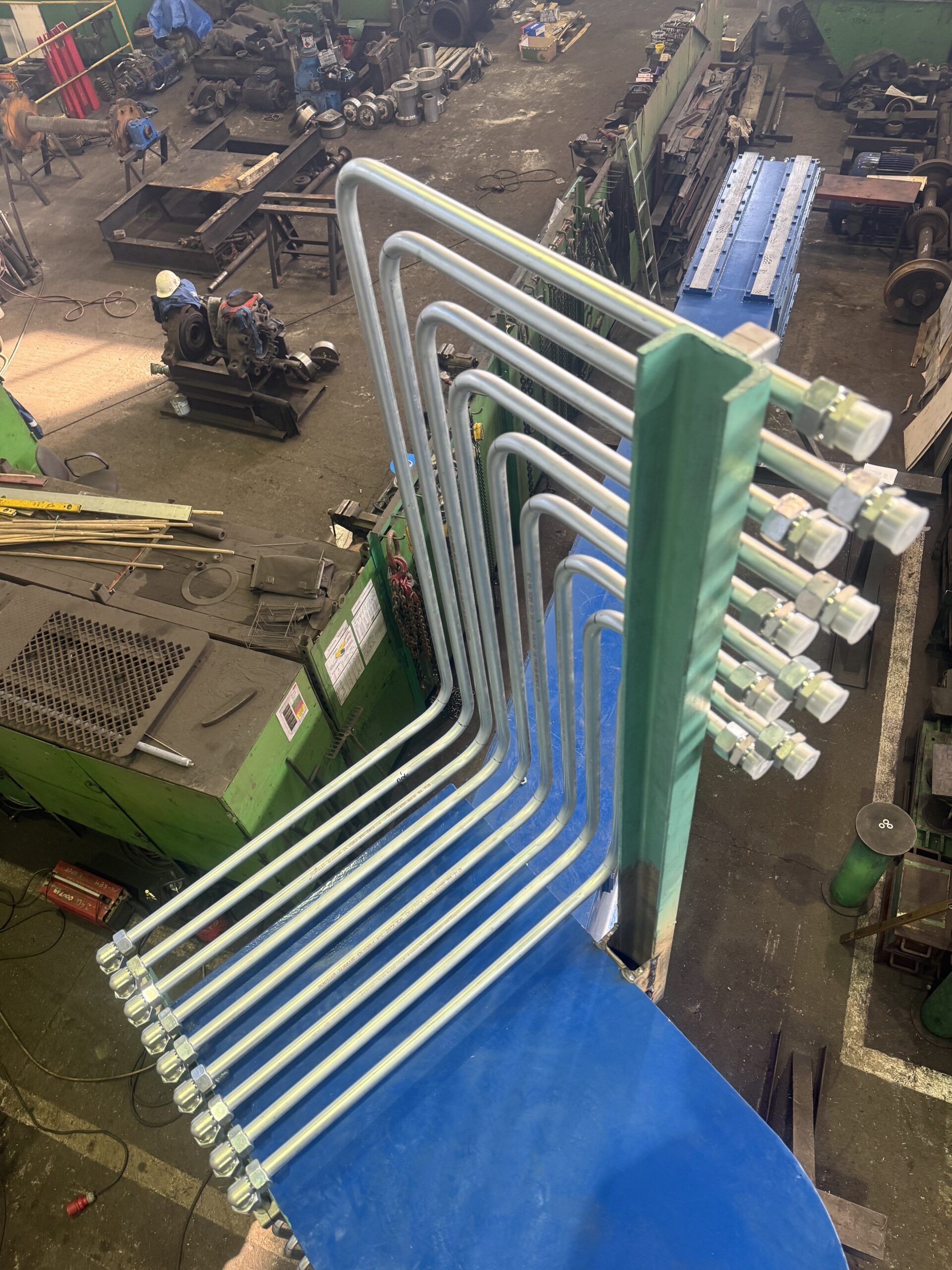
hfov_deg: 56.8
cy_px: 635
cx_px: 476
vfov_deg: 71.6
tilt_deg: -52.3
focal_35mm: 24
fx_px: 880
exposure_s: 1/50
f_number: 1.78
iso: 250
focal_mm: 6.76
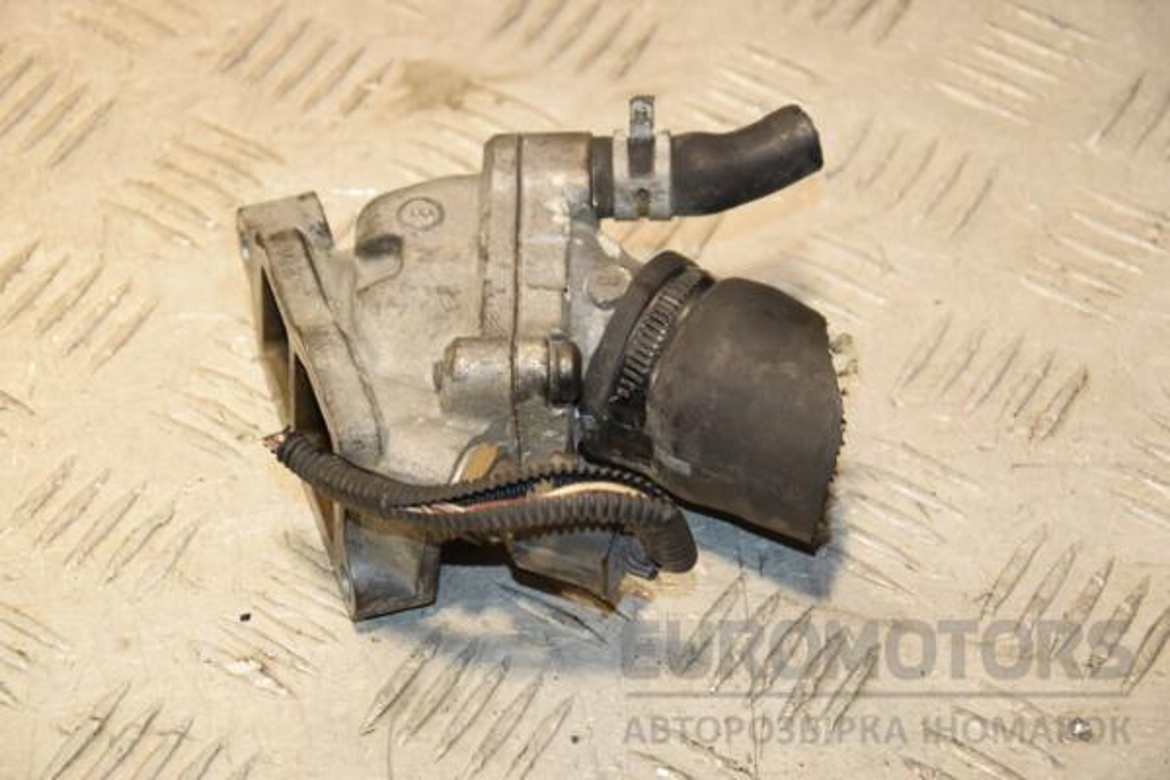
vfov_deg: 11.4
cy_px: 390
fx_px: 3900
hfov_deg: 17.1
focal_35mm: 120
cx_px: 585
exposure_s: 1/200
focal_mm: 80
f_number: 6.3
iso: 800
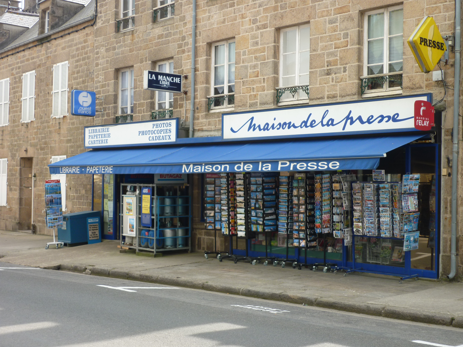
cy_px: 174
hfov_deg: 39.7
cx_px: 232
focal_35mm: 48
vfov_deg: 30.3
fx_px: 642
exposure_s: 1/320
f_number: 3.2
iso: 80
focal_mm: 8
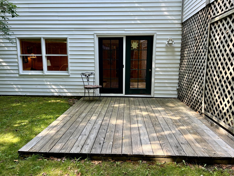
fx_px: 176
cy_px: 88
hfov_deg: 67.3
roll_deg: -0.9
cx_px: 117
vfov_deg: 53.1
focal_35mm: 26
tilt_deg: -7.3
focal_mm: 5.7
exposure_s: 1/129
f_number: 1.5
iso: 32
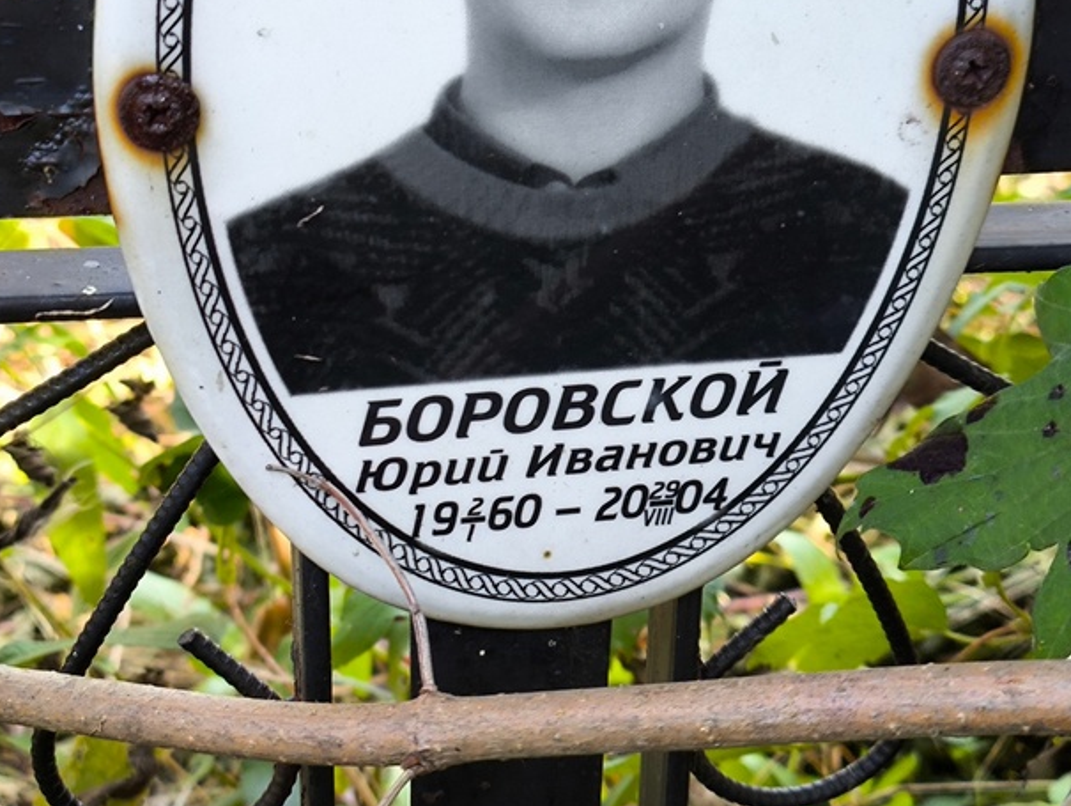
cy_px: 393
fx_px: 2044
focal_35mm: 66
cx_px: 475
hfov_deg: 29.3
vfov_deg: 22.3
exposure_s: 1/60
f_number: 1.7
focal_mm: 4.71
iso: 80
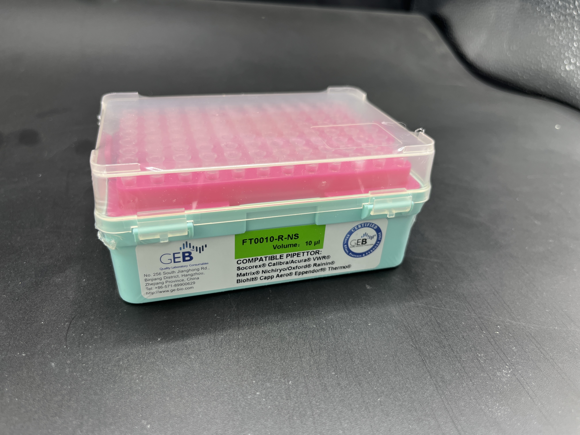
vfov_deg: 53.1
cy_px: 218
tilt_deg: -30.8
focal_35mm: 26
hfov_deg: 67.3
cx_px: 290
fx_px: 436
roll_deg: -4.9
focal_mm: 5.1
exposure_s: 1/100
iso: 40
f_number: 1.6
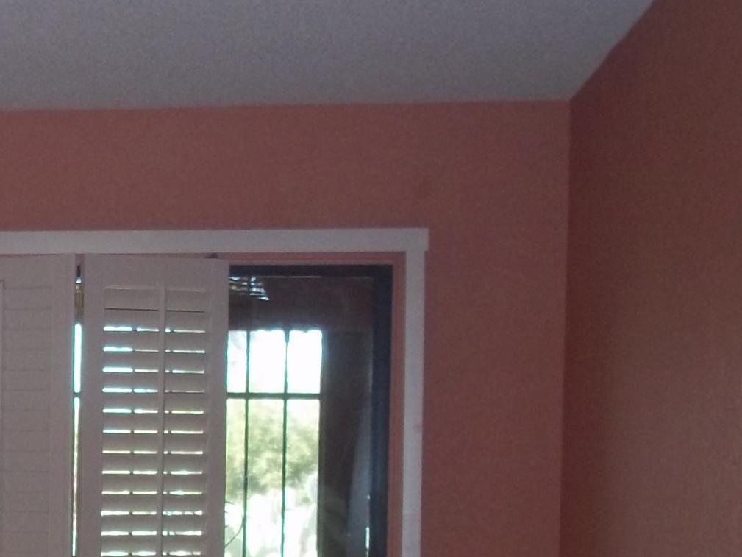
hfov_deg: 17.2
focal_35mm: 107
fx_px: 2294
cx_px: -238
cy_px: 575
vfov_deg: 13.6
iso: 160
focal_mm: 6.5
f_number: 3.1
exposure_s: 1/30
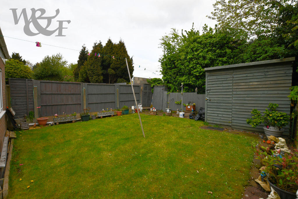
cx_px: 149
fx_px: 124
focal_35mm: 15
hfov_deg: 100.4
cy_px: 100
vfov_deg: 77.3
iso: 200
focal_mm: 10
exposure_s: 1/250
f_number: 8
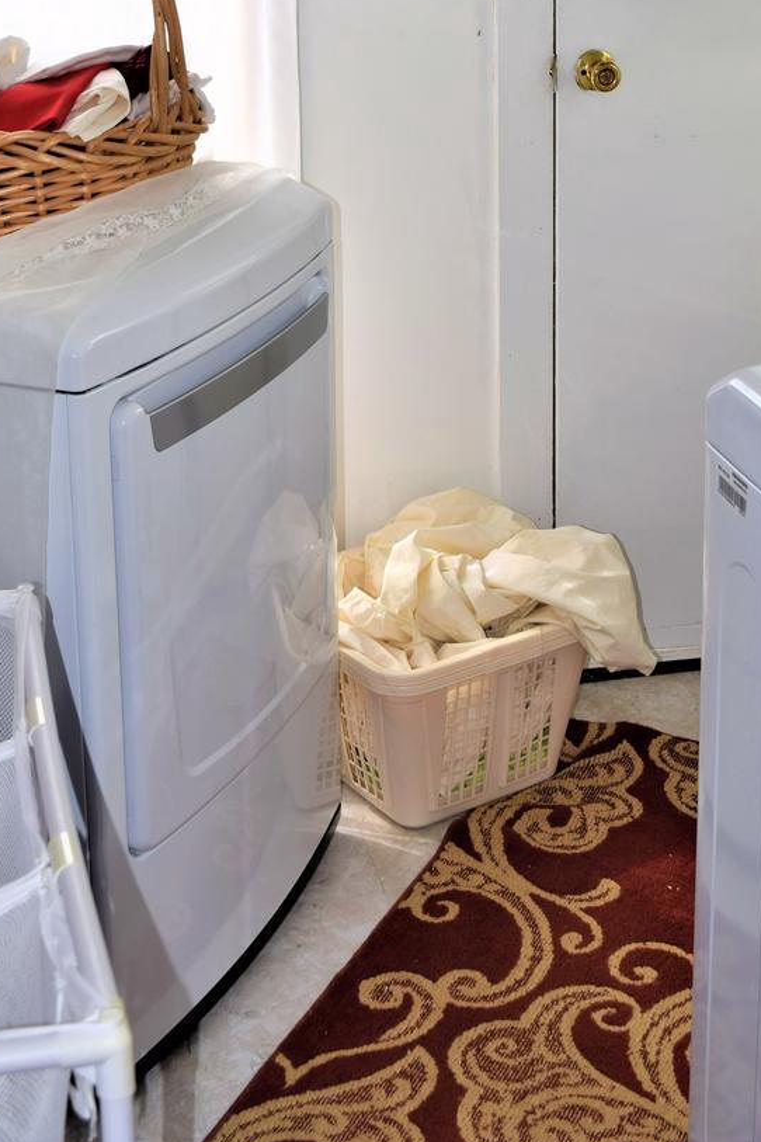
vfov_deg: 28.7
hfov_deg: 20.0
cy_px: 147
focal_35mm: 68
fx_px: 2156
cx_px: 362
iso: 160
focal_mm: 24
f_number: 5.6
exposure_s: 1/125
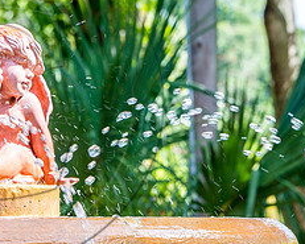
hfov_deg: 6.9
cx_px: -15
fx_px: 2520
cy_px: 165
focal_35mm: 279
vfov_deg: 5.5
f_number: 8
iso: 360
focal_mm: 116
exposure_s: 1/200
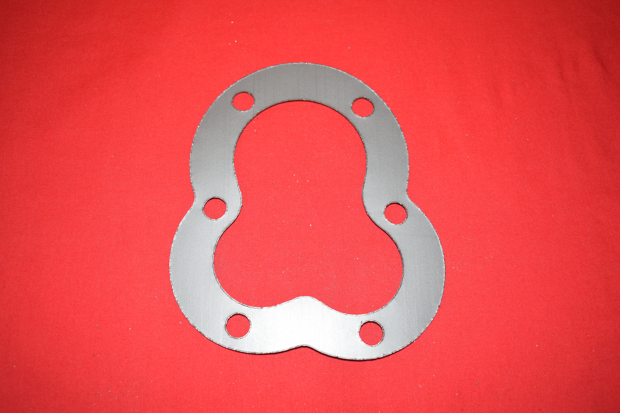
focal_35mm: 39
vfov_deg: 34.2
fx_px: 672
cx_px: 310
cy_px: 206
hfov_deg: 49.5
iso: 1250
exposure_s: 1/200
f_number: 5
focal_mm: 26
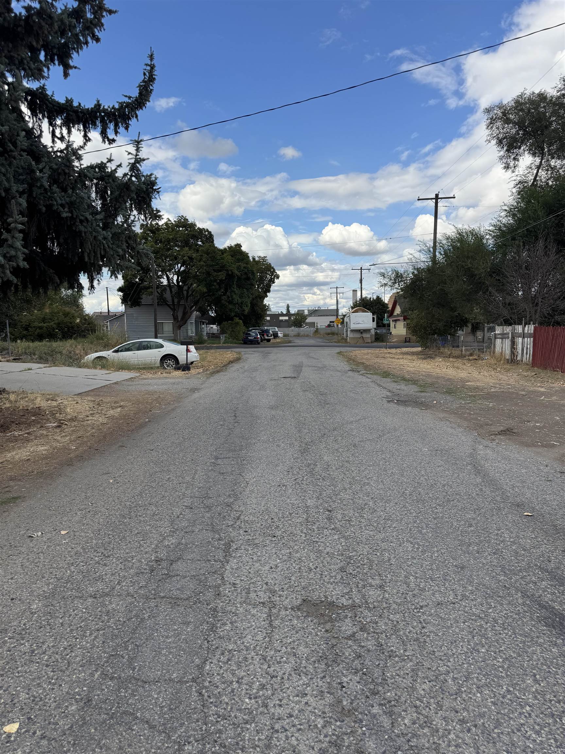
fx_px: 522
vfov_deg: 71.6
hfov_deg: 56.8
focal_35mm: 24
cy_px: 377
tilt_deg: -4.6
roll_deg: -1.1
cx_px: 282
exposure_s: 1/3096
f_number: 1.78
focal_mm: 6.76
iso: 80
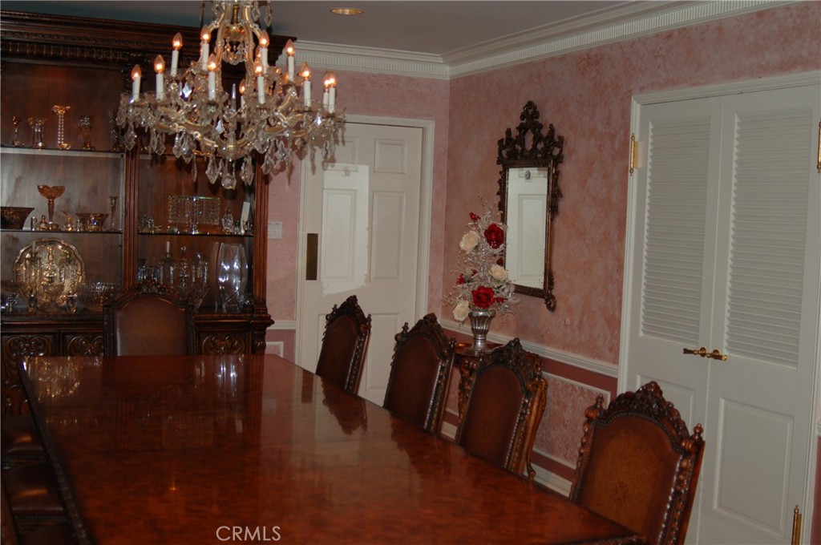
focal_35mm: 42
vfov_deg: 31.8
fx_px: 957
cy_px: 272
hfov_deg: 46.5
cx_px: 410
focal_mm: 28
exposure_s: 1/60
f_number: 3.3
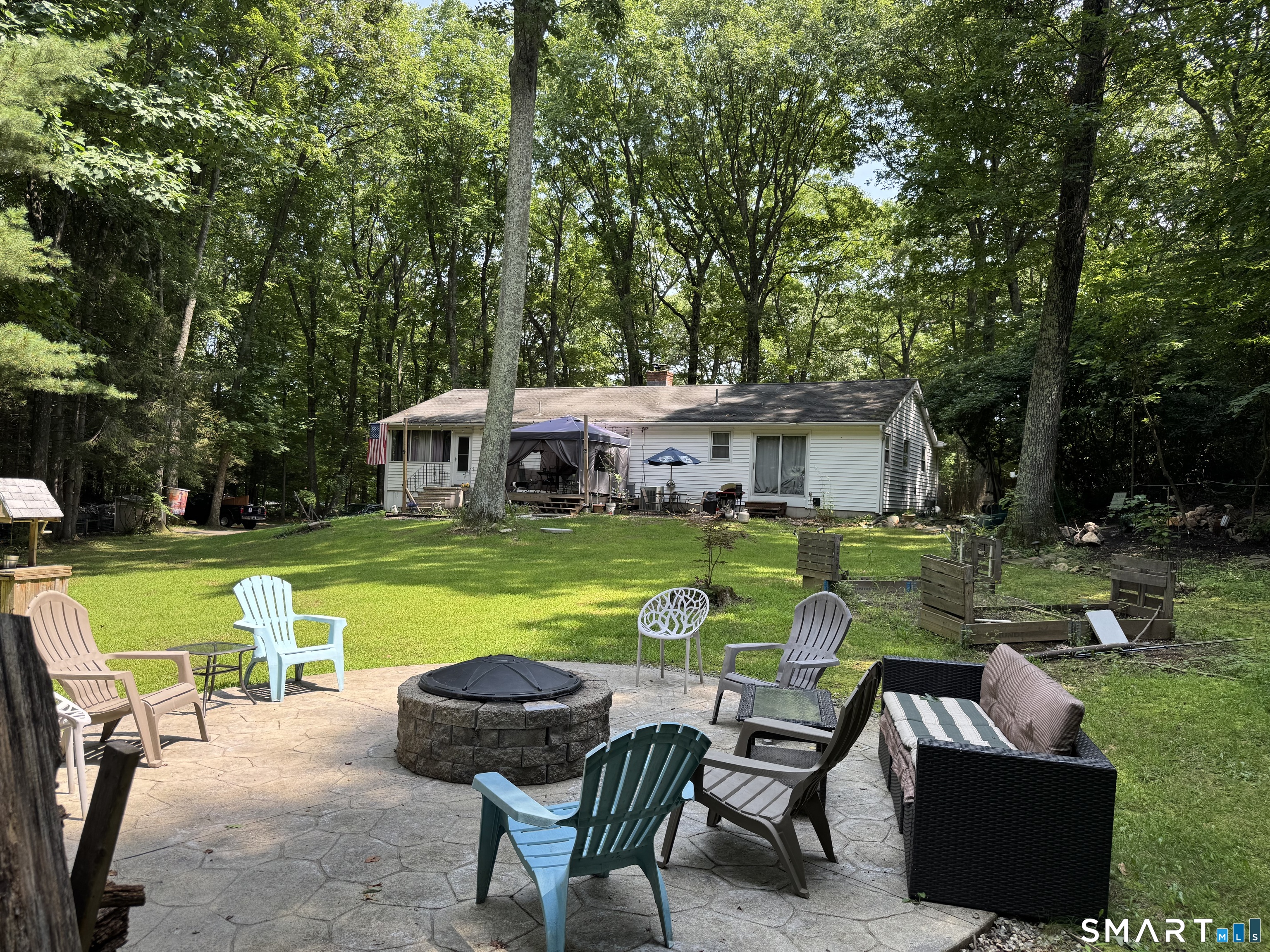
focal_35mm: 24
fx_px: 881
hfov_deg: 71.6
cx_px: 635
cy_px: 476
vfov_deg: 56.8
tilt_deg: +0.0
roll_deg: -2.2
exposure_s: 1/539
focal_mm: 6.76
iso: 80
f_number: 1.78
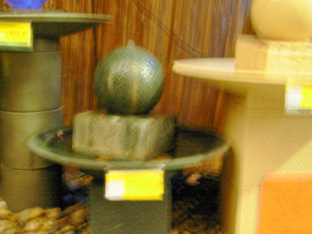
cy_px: 117
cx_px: 156
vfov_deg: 32.2
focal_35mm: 45
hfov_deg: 42.1
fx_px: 406
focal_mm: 7.5
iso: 159
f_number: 3.1
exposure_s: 1/2.5
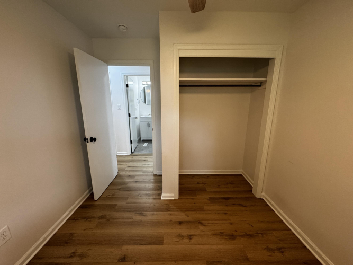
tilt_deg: -13.6
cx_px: 176
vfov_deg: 85.7
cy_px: 132
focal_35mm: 14
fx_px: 143
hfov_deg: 102.1
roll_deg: -0.2
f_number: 2.2
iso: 250
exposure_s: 1/120
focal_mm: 2.22
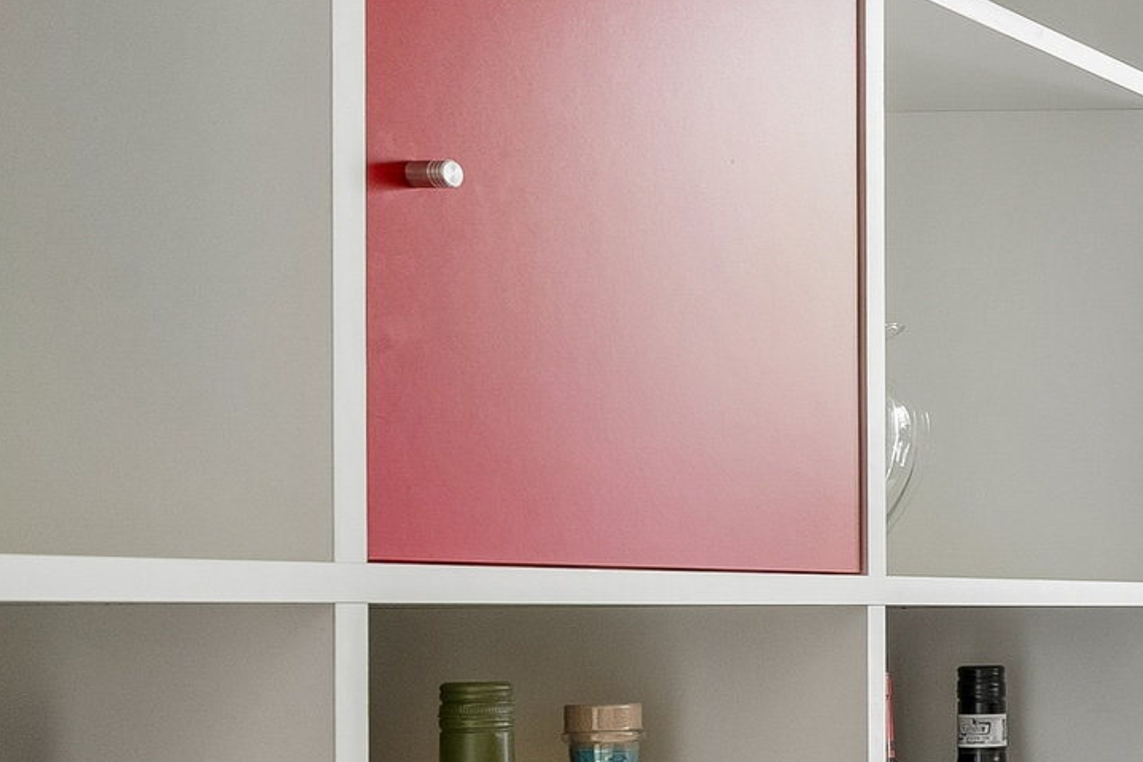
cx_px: 2267
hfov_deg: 18.7
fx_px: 2255
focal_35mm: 71
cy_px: 705
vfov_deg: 18.8
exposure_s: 1/10
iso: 640
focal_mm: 17
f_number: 9
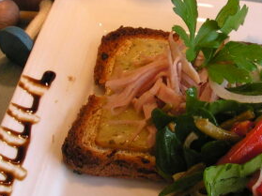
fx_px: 772
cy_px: 88
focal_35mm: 102
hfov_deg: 19.0
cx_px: 216
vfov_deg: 14.5
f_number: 2.7
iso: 100
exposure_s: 1/88.2
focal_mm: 5.6
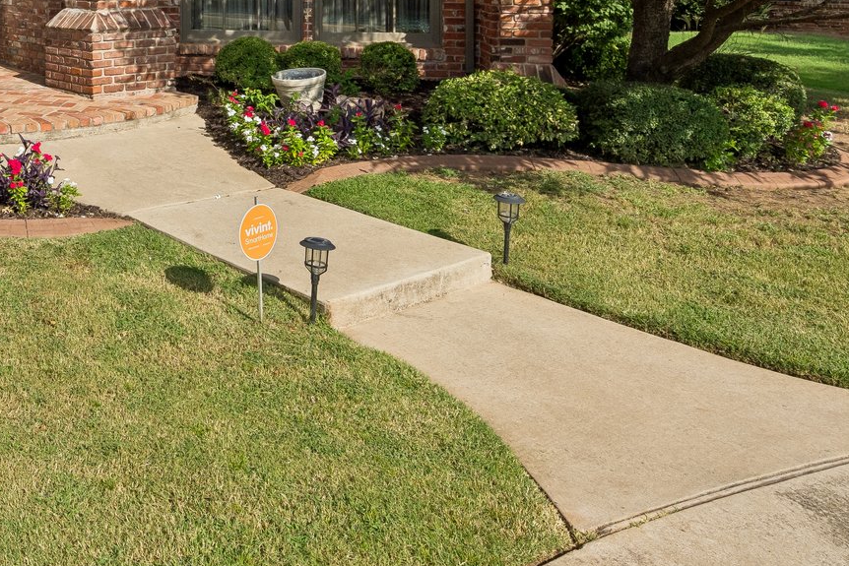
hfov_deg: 45.9
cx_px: 86
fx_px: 896
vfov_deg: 31.8
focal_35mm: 38
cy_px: -28
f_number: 8
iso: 200
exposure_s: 1/1000
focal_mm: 16
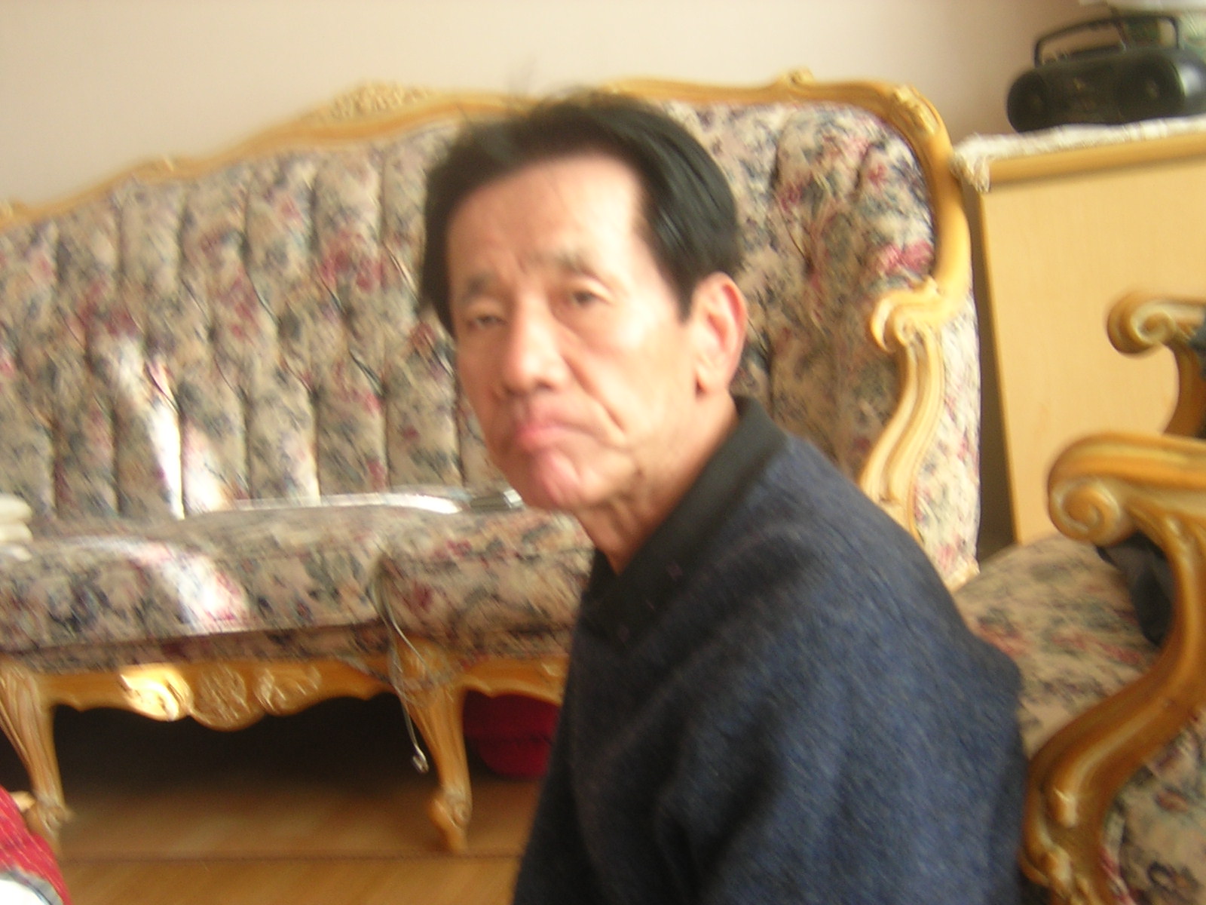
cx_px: 603
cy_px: 452
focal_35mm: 47
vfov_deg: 30.9
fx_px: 1637
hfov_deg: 40.4
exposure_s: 1/15
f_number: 2.9
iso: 100
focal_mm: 6.1
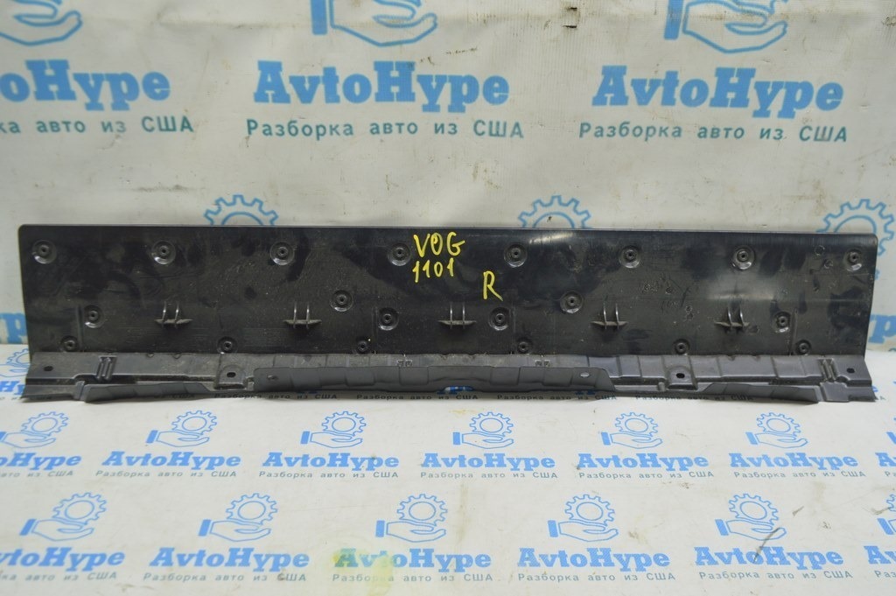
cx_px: 448
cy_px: 298
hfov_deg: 57.3
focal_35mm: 33
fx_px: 821
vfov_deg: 39.9
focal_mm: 22
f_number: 5.6
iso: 400
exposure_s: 1/20
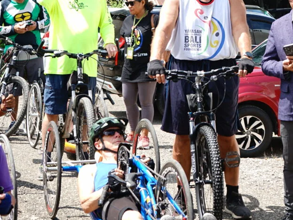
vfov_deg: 13.4
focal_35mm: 109
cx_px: 293
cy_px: -5
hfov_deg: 17.6
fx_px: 922
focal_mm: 46
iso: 64
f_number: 5.6
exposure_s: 1/125
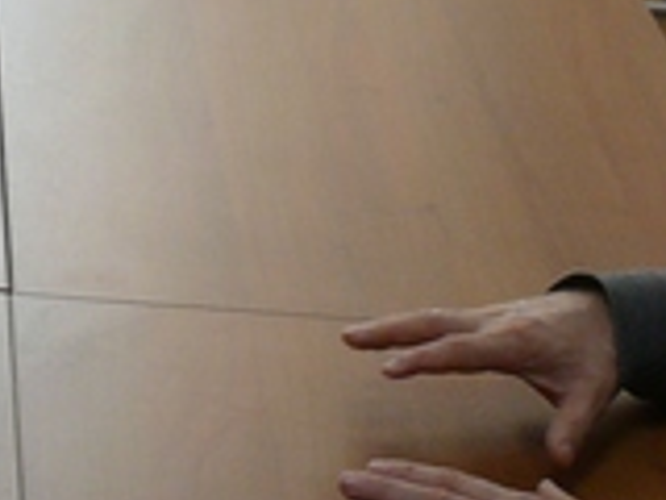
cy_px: 175
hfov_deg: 11.2
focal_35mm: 175
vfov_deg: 8.5
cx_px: 62
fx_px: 3367
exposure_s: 1/30
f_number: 2.8
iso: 125
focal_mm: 7.4
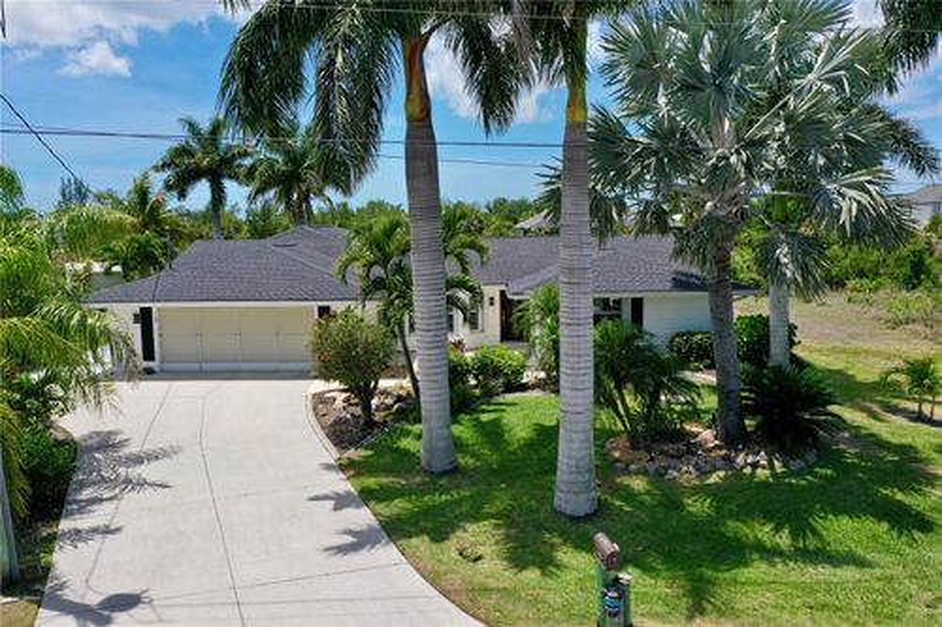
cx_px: 471
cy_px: 314
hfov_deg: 65.5
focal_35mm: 28
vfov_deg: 46.4
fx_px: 732
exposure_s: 1/640
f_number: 6.3
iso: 100
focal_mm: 10.26
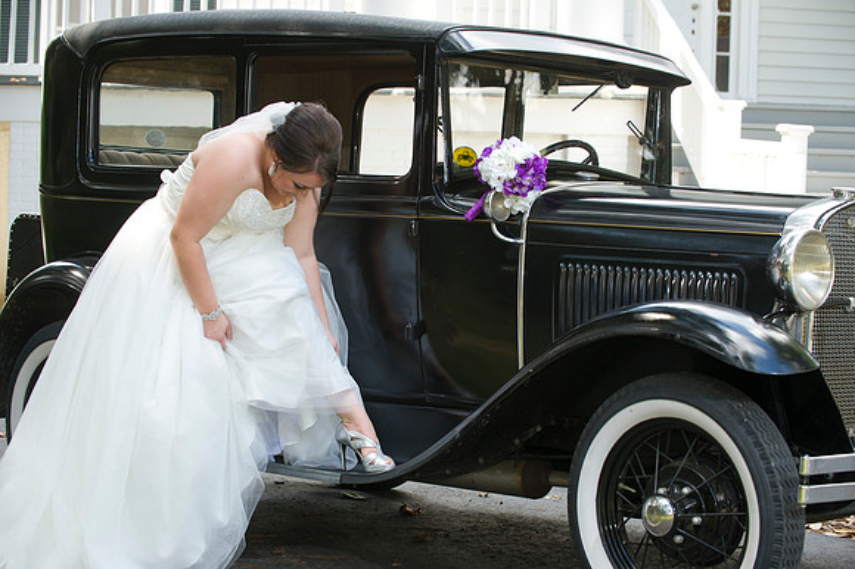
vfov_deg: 15.2
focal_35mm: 90
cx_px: 428
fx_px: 2136
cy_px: 284
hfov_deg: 22.6
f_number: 5
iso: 320
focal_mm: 90
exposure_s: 1/125
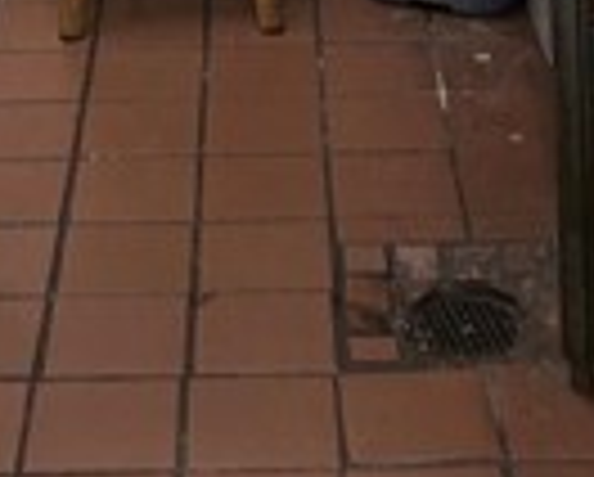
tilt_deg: -7.2
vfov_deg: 10.8
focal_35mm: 123
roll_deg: +1.9
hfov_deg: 15.6
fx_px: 2166
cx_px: 202
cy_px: -648
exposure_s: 1/60
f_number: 1.5
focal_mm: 5.7
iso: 200
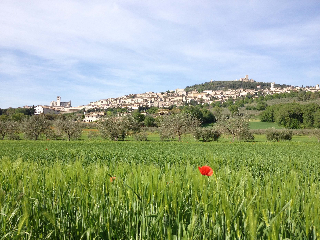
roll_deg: -2.0
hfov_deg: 52.6
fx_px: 324
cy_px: 120
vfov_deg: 40.7
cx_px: 160
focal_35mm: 35
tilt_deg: +4.4
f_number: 2.4
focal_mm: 4.28
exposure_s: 1/1284
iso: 50
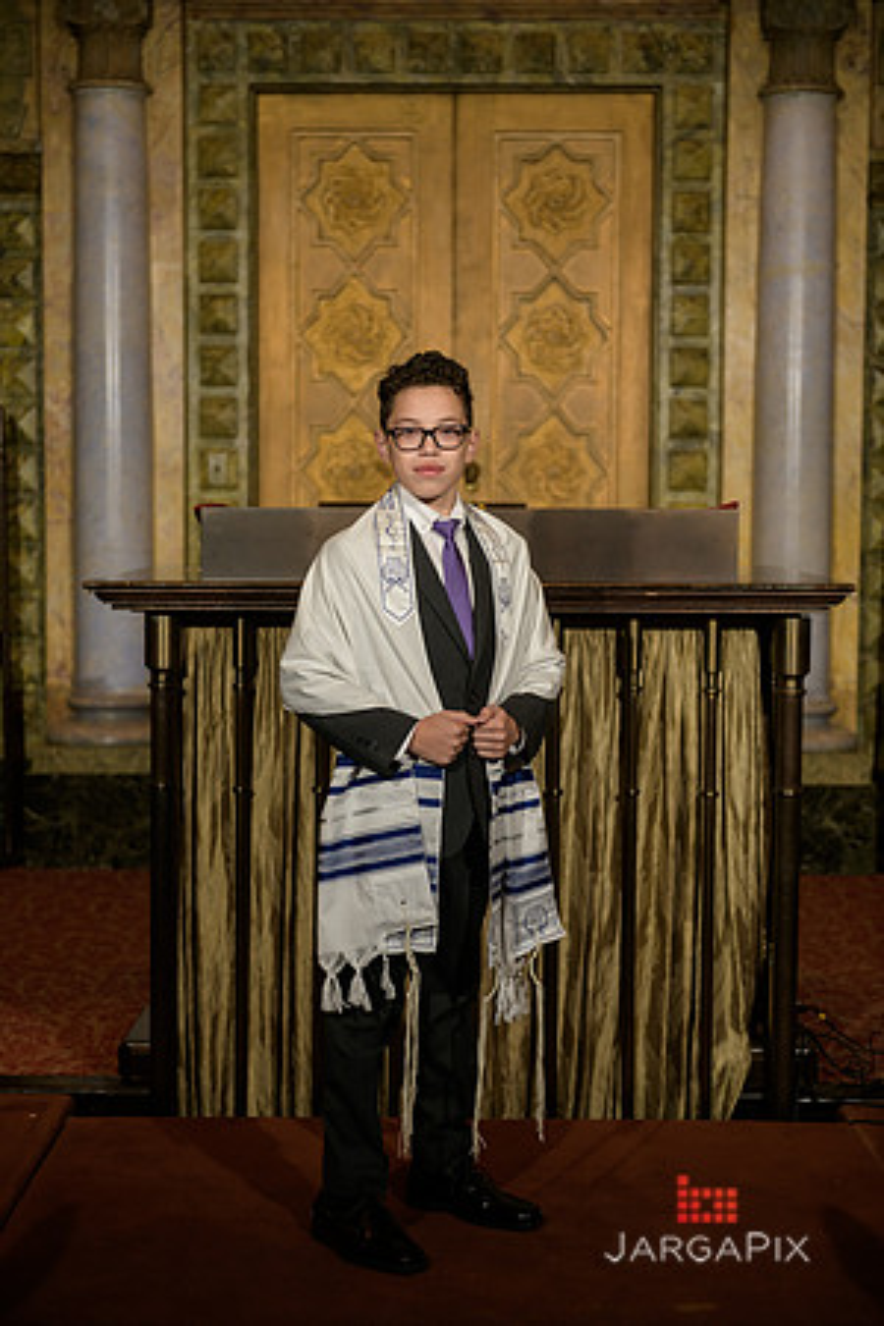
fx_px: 2283
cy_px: 663
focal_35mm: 62
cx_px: 442
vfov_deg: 32.4
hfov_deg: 21.9
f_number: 3.2
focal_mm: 62
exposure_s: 1/200
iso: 250
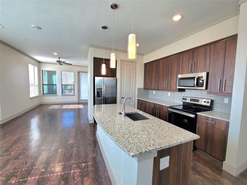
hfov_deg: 106.2
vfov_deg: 89.9
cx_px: 124
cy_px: 92
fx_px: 93
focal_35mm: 13
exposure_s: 1/120
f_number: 2.2
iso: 80
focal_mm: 2.2
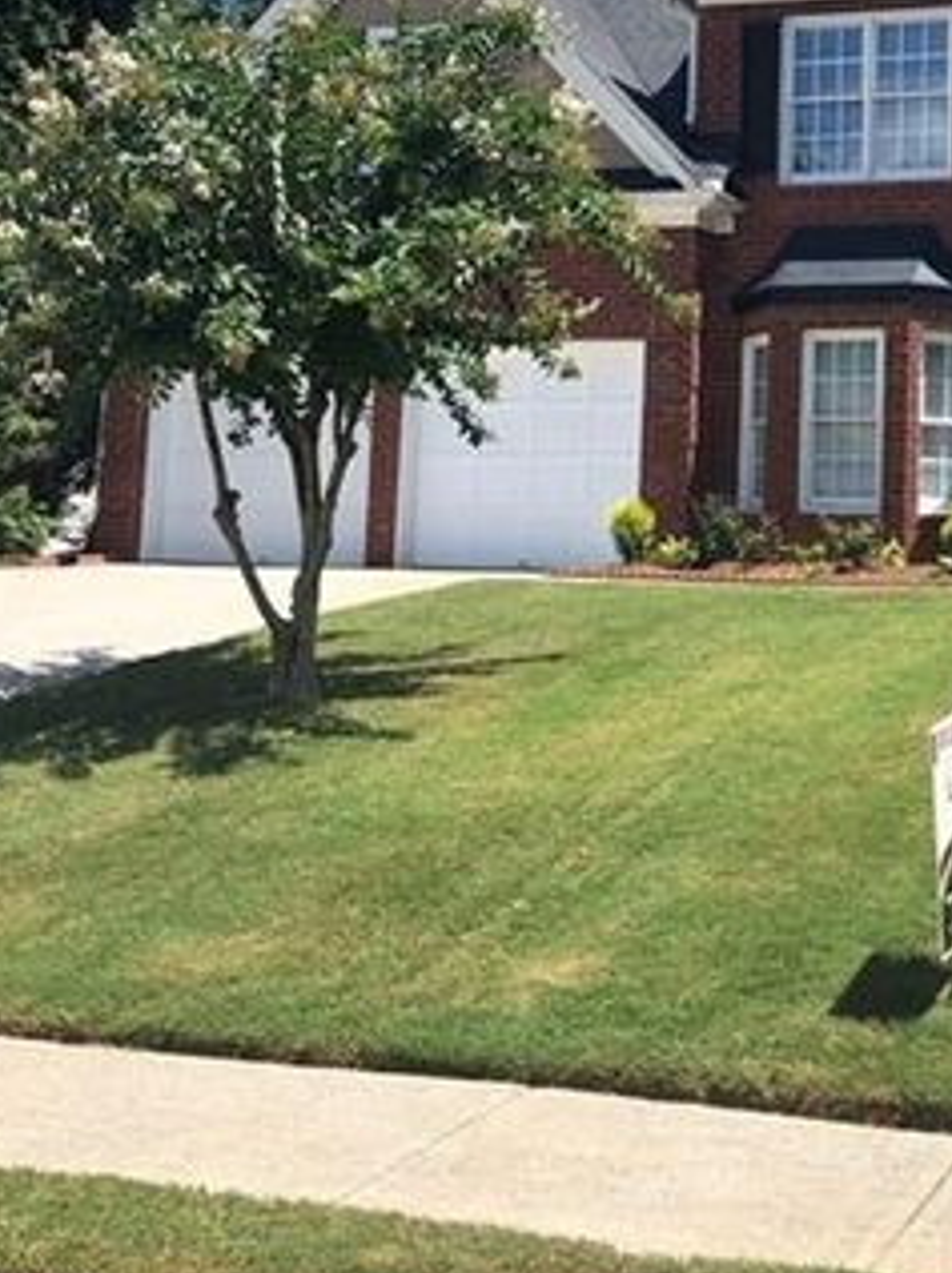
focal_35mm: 59
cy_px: 347
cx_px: 848
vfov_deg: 32.2
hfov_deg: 24.1
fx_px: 2168
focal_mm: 3.99
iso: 20
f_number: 1.8
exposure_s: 1/1279
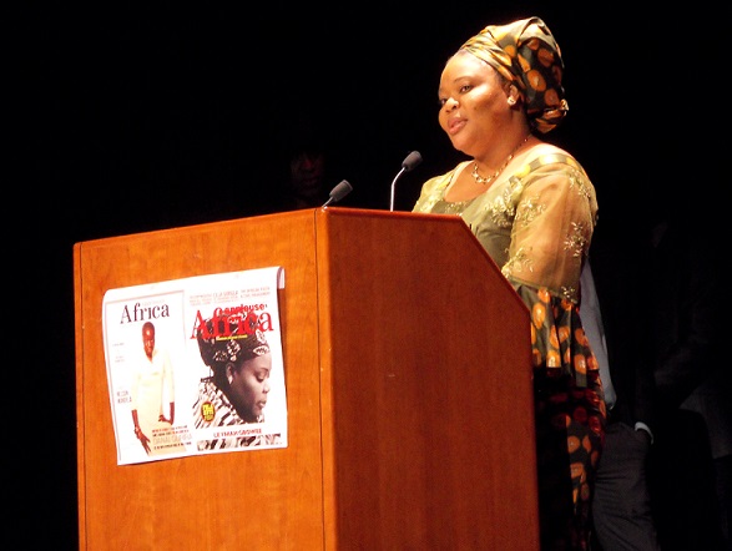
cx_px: 366
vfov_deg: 6.2
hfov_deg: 8.2
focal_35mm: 240
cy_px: 276
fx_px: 5082
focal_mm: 42
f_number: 5.8
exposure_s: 1/15
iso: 800
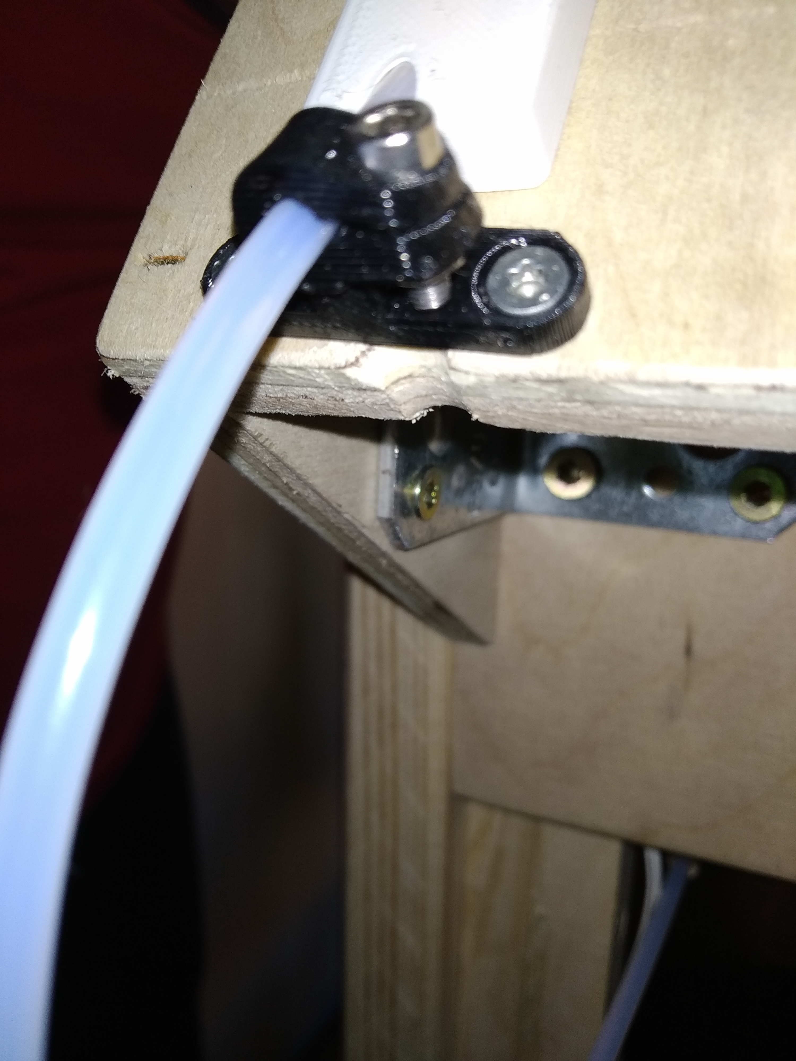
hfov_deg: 53.1
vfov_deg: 67.3
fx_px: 797
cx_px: 398
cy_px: 530
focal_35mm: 26
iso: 125
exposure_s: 1/50
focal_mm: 3.82
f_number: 2.2
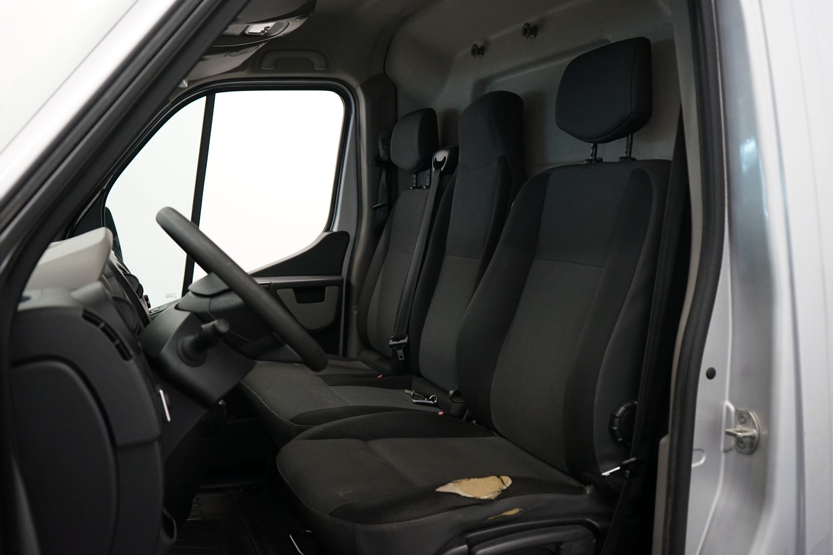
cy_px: 278
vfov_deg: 40.0
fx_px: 764
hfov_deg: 57.2
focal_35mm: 33
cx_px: 416
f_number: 4
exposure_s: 1/160
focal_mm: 33
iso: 2500
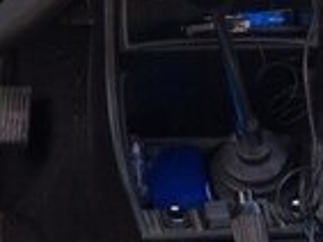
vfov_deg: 10.6
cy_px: -102
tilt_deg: -17.0
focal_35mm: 136
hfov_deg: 14.5
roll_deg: -3.9
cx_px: 204
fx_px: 1270
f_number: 2.2
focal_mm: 4.15
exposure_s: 1/50
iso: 32
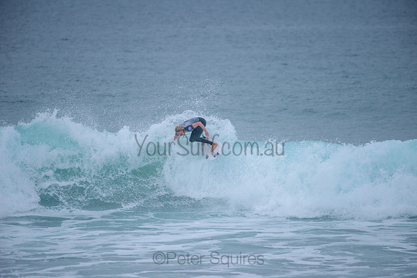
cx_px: 208
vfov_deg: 2.8
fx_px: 5793
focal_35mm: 500
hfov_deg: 4.1
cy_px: 139
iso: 360
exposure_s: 1/2000
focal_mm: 500
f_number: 5.6
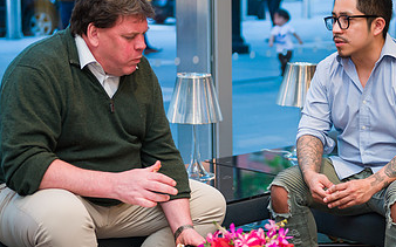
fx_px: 1057
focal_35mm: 98
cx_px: 261
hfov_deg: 21.1
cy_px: 133
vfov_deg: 13.3
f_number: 3.2
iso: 400
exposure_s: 1/200
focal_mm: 56
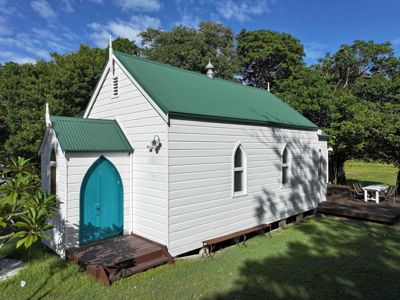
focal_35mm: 24
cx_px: 200
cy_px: 150
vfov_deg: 56.8
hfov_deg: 71.6
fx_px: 277
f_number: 2.8
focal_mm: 12.29
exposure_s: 1/3200
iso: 140
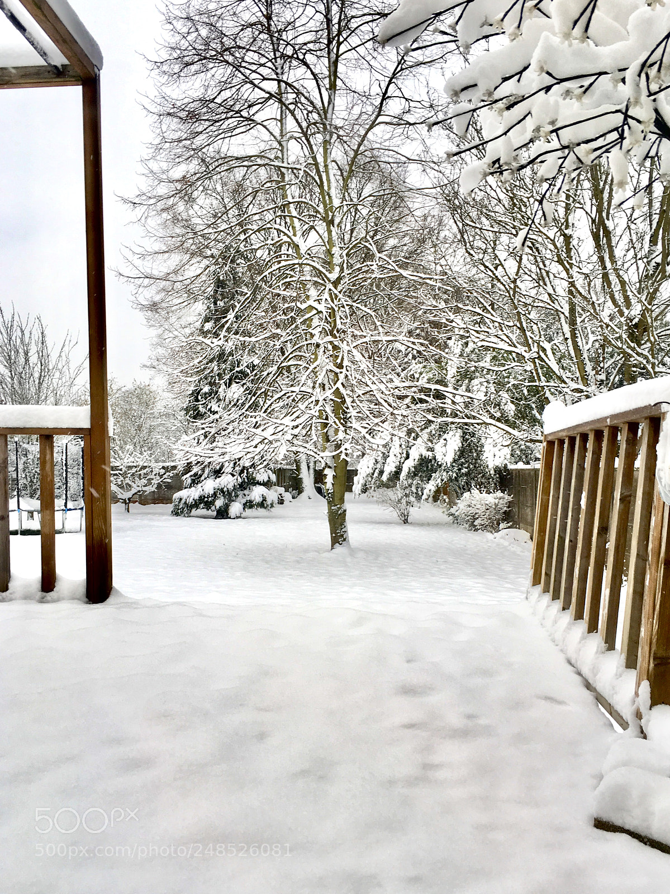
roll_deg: -0.2
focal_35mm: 29
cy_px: 447
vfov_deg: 61.7
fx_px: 749
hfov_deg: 48.2
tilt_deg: -0.7
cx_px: 335
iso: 25
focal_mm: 4.15
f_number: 2.2
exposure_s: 1/123
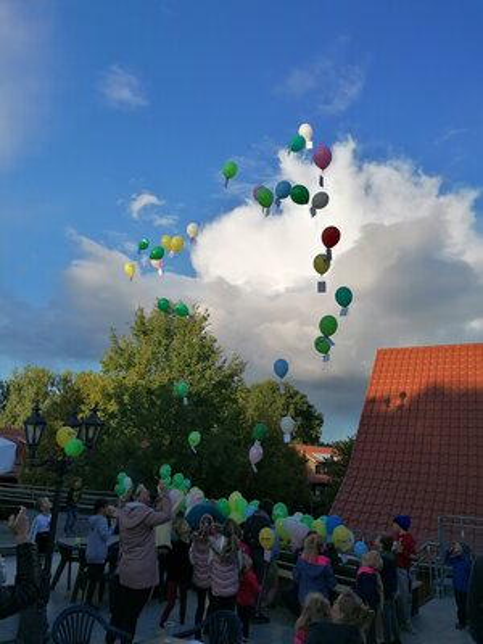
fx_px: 502
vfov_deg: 65.3
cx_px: 242
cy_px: 322
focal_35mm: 27
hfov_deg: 51.4
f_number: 1.8
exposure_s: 1/1383
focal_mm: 4.75
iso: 50
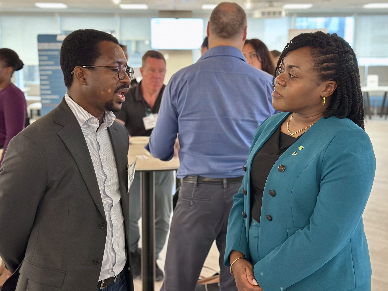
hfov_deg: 36.2
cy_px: 130
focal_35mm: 53
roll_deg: -0.4
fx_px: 594
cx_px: 189
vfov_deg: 27.5
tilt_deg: -7.4
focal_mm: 6.86
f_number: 1.78
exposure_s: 1/40
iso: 500
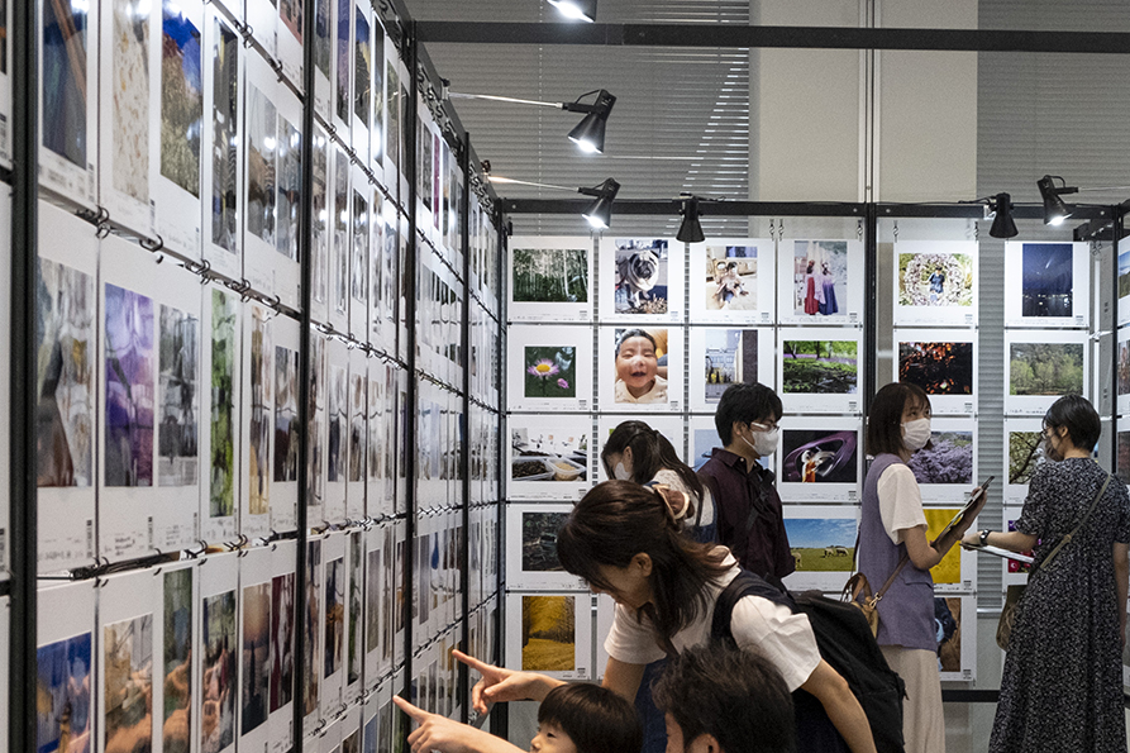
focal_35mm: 86
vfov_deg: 15.8
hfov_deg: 23.6
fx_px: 2699
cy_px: 504
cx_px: 723
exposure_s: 1/125
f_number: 5.6
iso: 2000
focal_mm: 26.5
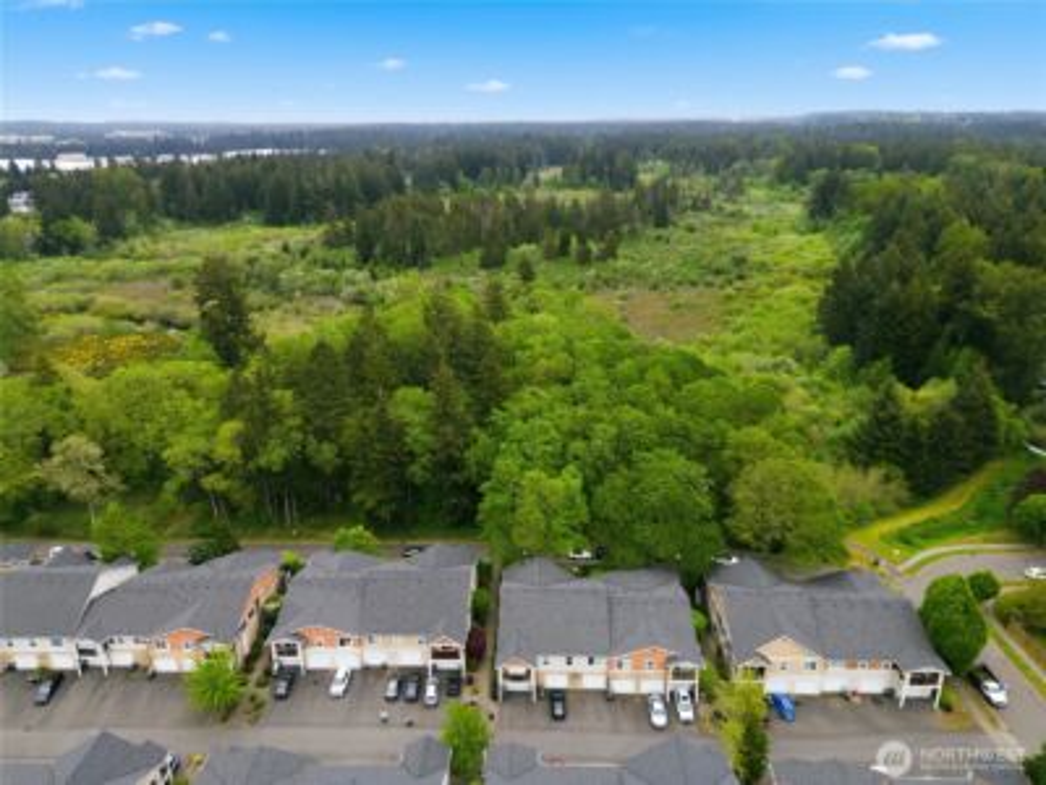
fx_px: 725
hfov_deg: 71.6
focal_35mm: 24
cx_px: 523
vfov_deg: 56.8
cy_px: 392
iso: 100
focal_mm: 6.7
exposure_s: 1/800
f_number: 1.7
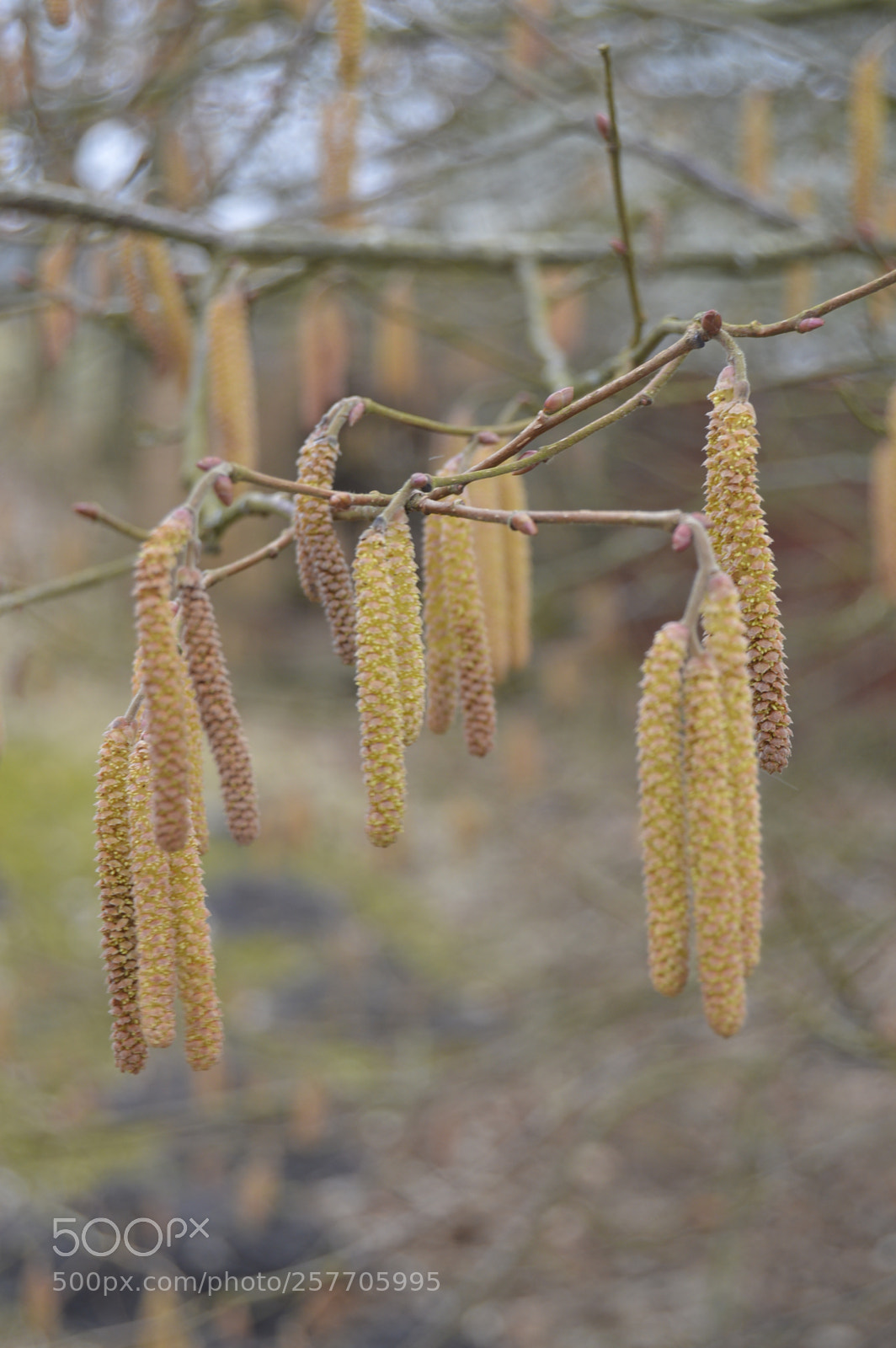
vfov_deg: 24.6
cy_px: 674
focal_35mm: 82
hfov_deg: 16.5
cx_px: 448
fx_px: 3085
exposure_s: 1/125
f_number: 5.6
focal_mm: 55
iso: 140
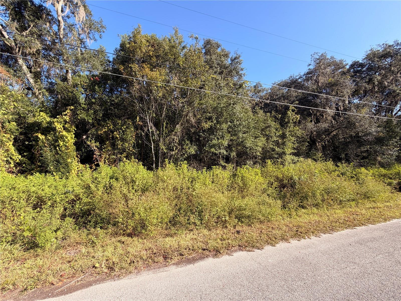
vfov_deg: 85.7
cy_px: 150
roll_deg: +1.3
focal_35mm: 14
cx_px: 200
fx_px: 162
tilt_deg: +7.8
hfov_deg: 102.1
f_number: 2.2
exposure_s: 1/531
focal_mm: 2.22
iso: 40
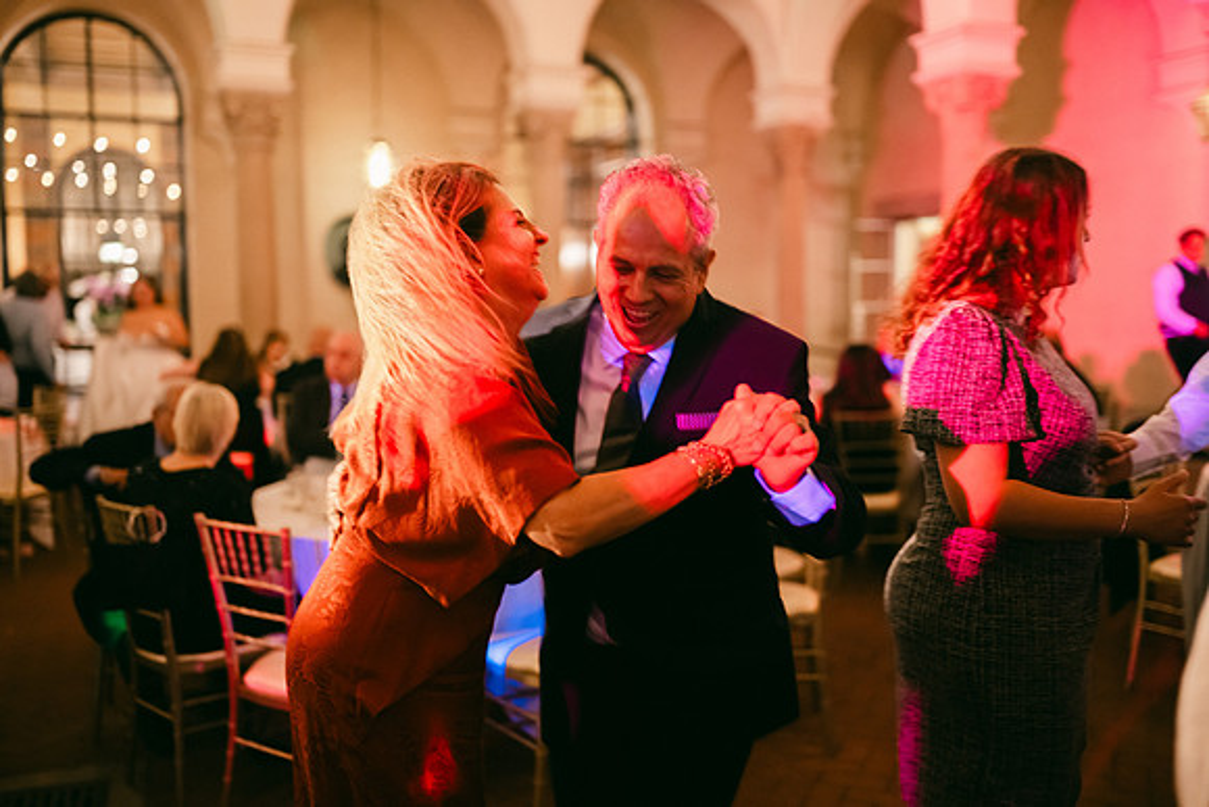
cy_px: 404
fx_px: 1176
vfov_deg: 37.9
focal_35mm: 35
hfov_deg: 54.4
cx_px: 604
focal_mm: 35
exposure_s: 1/125
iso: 2800
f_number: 1.2
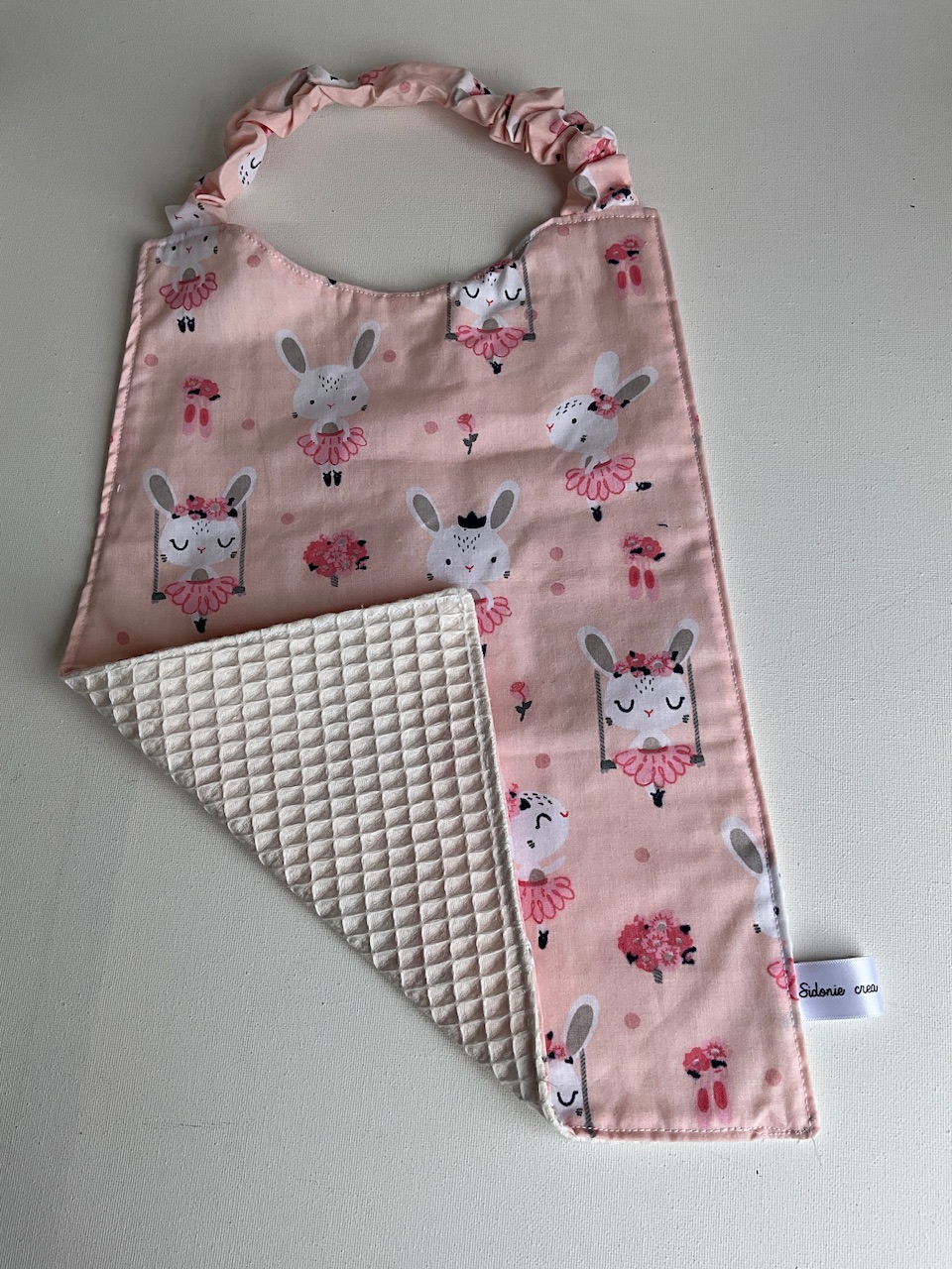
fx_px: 1063
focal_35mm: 29
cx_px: 476
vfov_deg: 61.7
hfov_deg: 48.2
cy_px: 634
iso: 25
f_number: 1.8
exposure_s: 1/473
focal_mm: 3
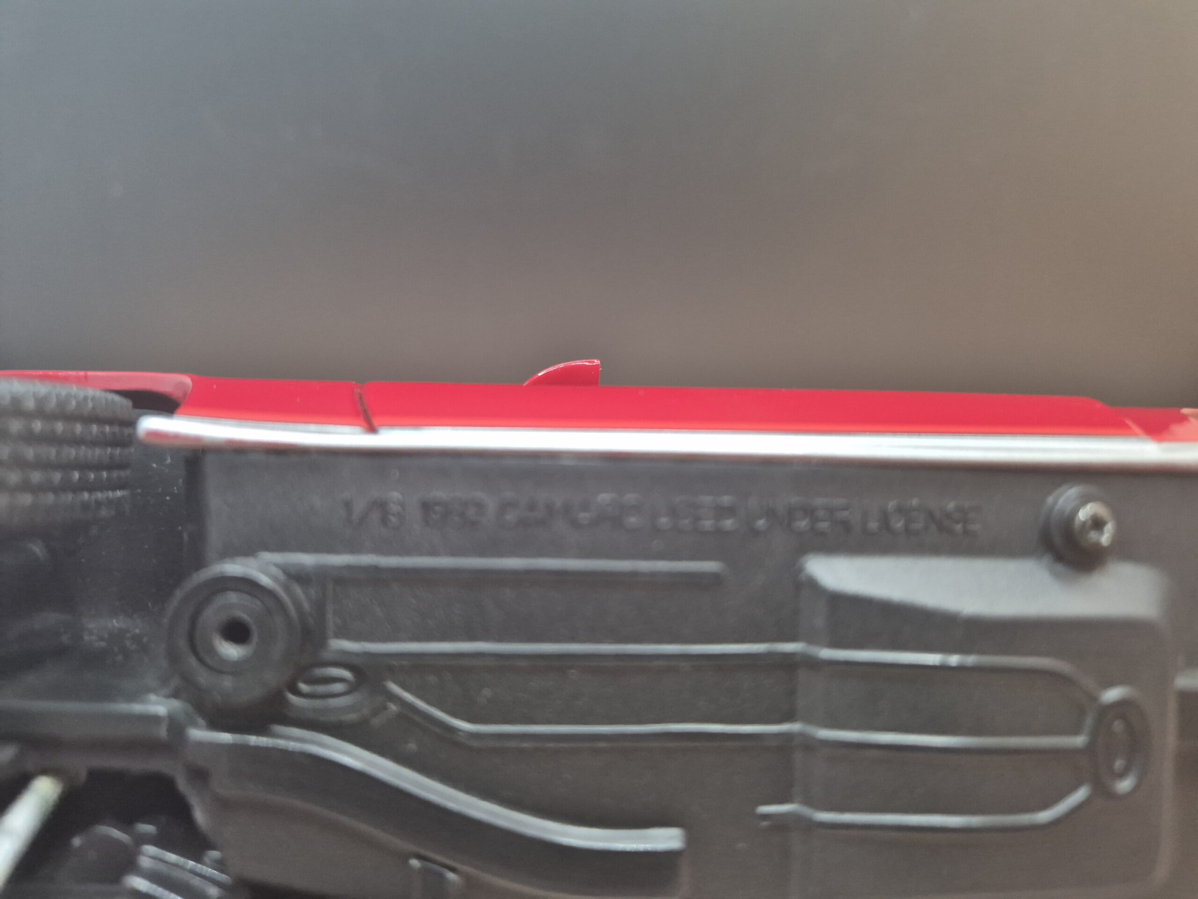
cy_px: 450
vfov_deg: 58.9
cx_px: 599
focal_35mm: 23
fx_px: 796
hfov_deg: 73.9
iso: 200
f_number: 1.8
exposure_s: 1/180
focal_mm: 5.4
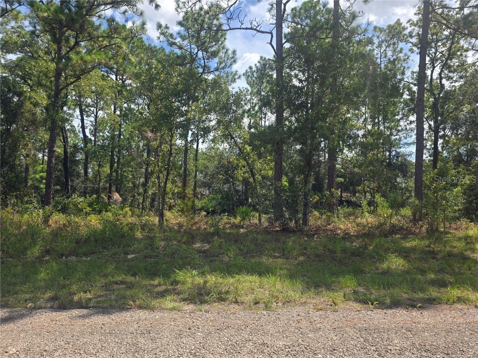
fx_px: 318
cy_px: 179
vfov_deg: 58.9
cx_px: 239
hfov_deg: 73.9
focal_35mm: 23
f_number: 1.7
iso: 12
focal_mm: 6.3
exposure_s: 1/556
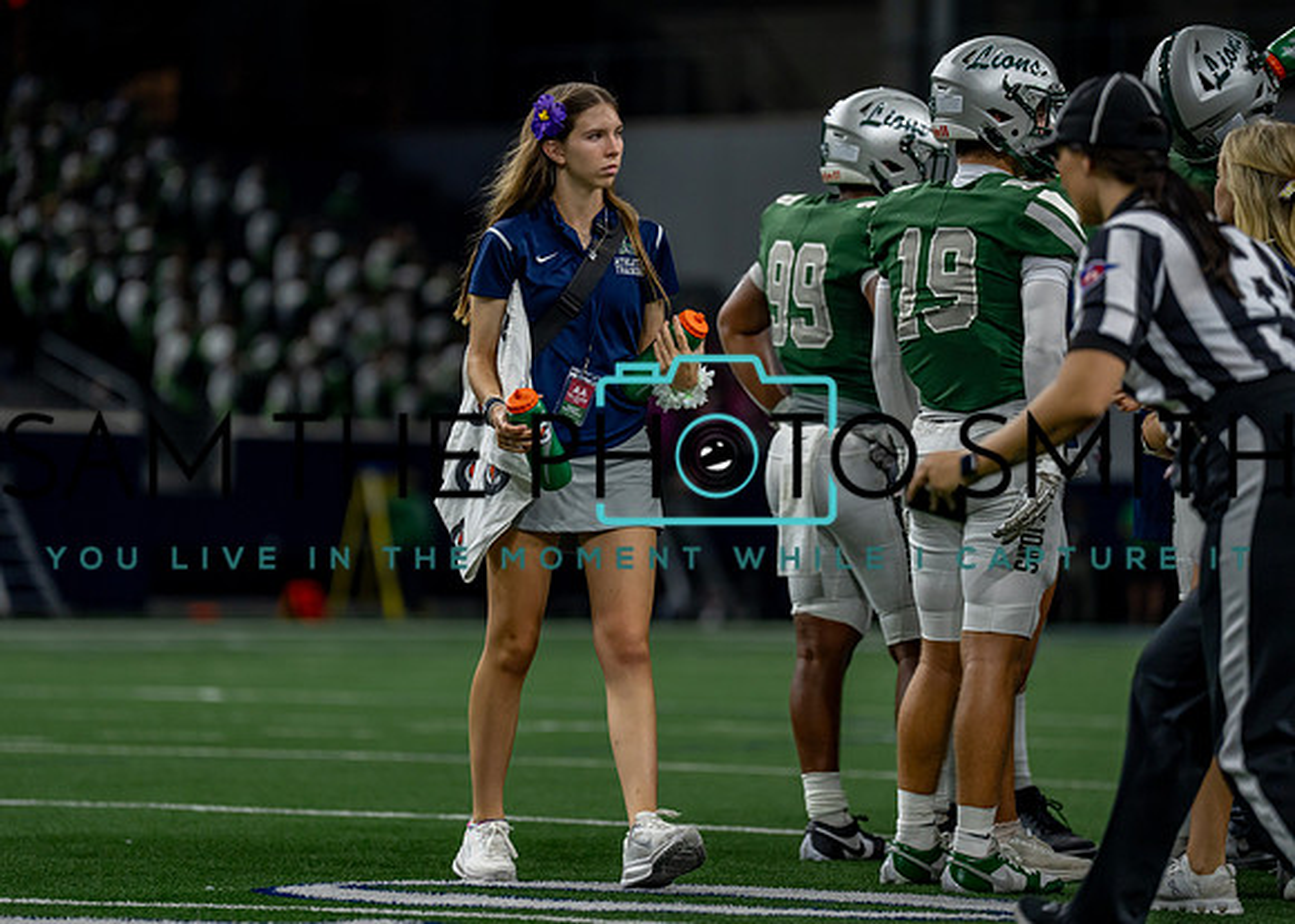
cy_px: 441
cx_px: 562
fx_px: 8195
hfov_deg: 9.0
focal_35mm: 223
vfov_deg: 6.5
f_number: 2.8
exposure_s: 1/800
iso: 800
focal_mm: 200
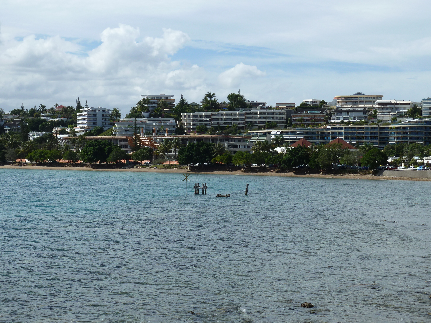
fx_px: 896
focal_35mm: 72
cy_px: 162
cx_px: 216
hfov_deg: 27.0
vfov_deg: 20.4
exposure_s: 1/400
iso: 80
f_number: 5.6
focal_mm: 11.9
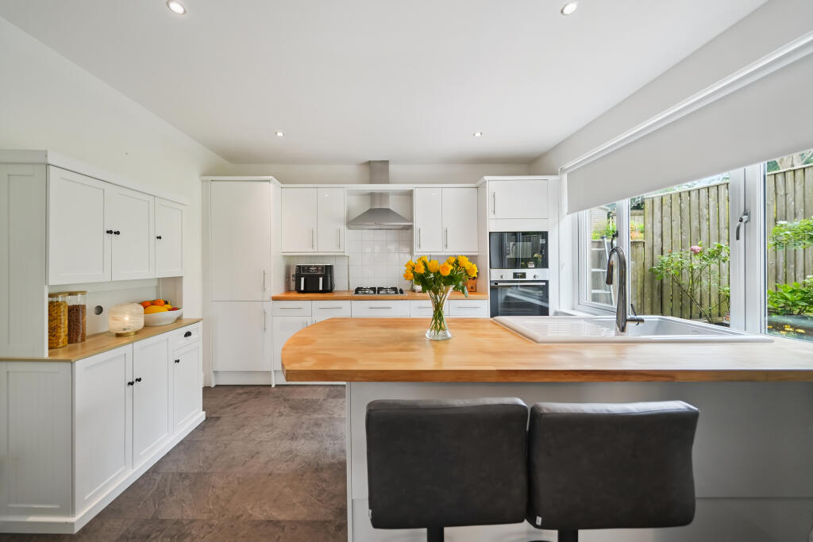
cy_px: 271
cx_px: 406
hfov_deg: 112.6
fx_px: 271
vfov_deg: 90.0
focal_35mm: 12
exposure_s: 1/200
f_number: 4
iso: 800
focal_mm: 12
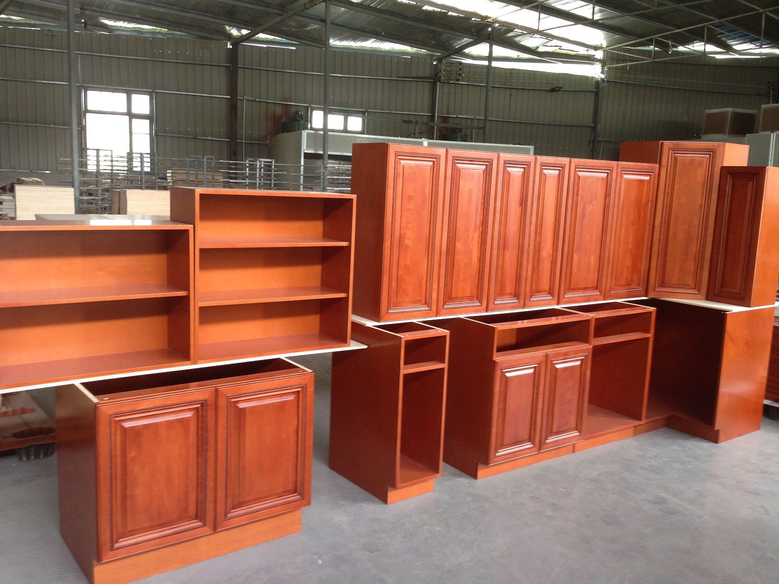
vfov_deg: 42.9
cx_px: 390
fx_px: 743
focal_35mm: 33
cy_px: 292
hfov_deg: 55.4
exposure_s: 1/20
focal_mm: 4.12
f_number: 2.4
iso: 80
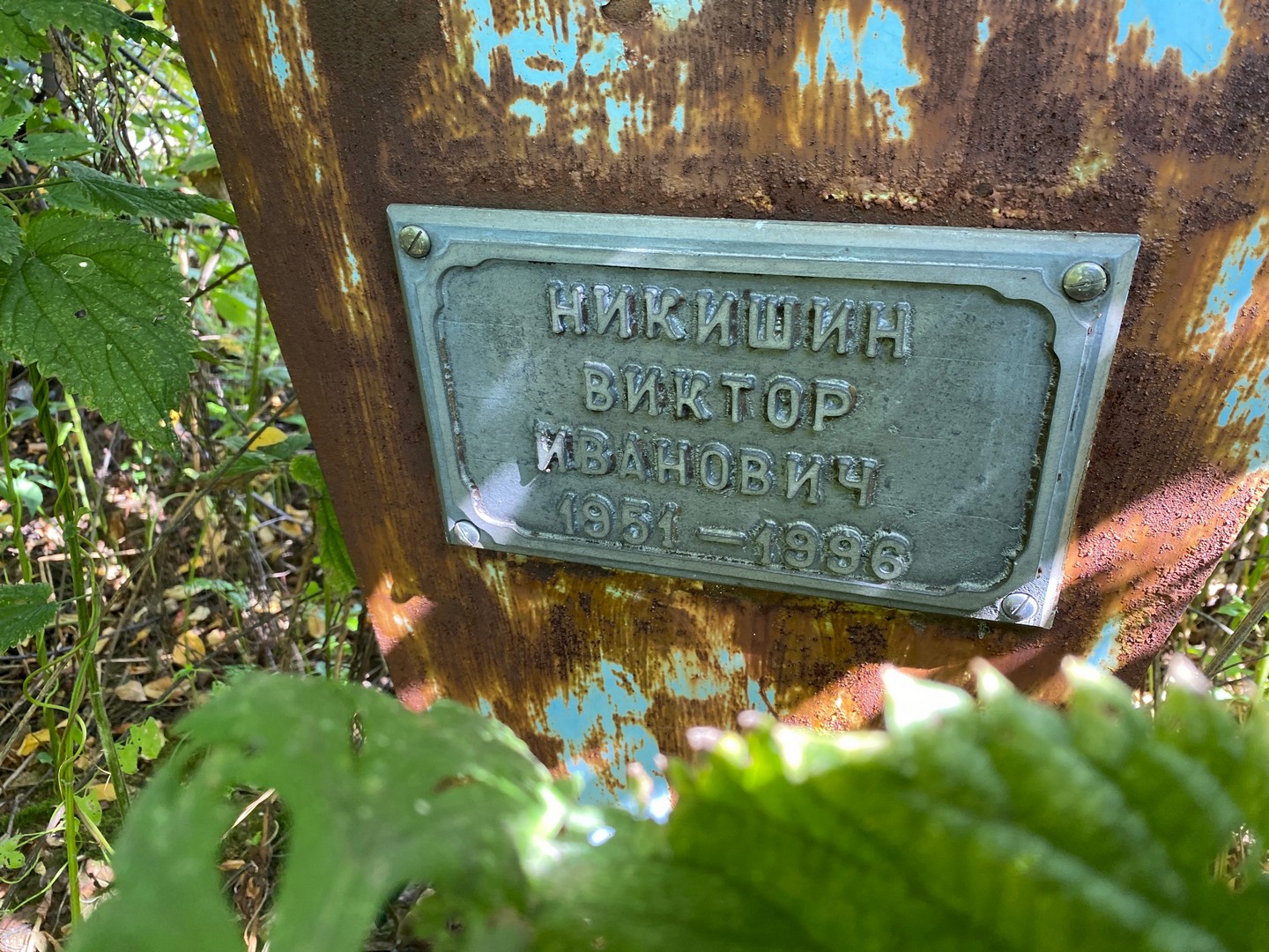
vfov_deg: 53.1
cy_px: 476
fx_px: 953
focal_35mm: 26
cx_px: 634
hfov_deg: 67.3
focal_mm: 4.25
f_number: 1.8
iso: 125
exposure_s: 1/121
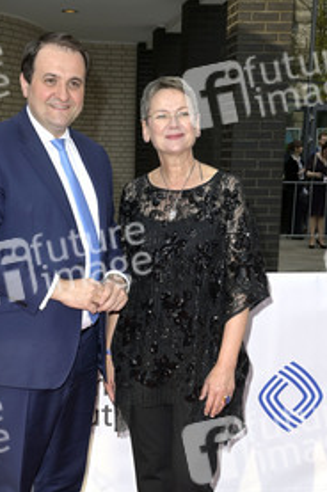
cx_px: 112
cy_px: 353
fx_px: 888
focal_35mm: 65
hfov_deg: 20.8
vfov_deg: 30.6
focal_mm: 45
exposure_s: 1/250
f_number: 11
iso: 500
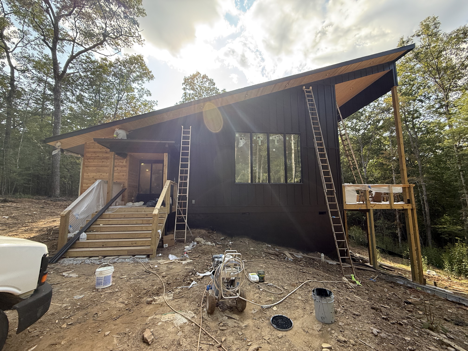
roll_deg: -0.4
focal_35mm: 14
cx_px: 234
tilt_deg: +7.3
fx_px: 189
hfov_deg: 102.1
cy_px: 176
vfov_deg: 85.7
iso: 64
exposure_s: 1/252
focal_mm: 2.22
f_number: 2.2
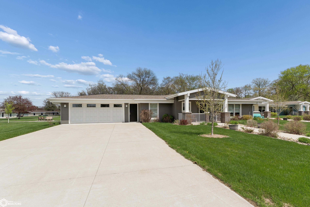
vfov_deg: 77.3
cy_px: 104
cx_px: 155
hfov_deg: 100.4
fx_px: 129
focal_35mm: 15
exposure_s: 1/800
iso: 125
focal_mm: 10
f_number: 8
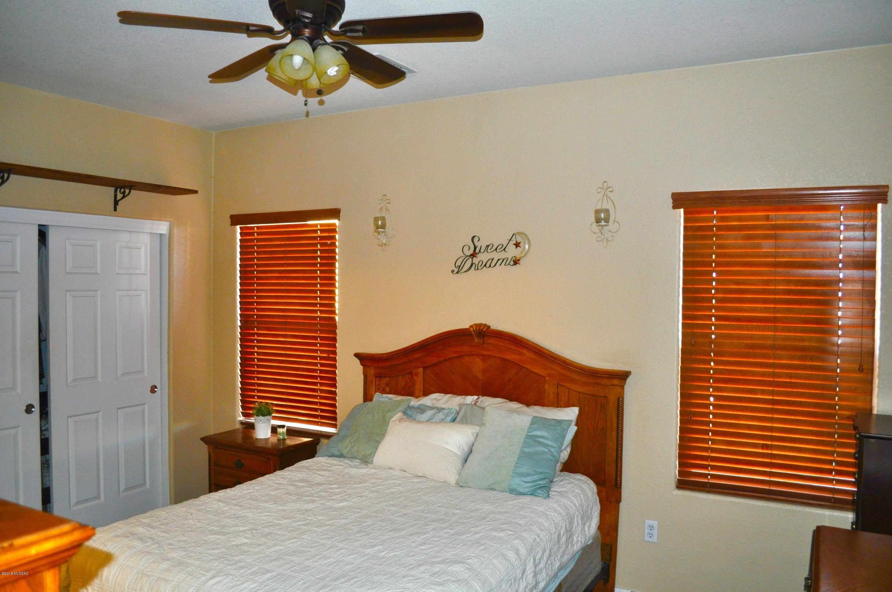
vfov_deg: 47.8
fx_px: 668
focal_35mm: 27
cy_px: 296
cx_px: 446
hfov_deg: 67.4
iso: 800
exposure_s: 1/60
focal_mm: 18
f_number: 3.5
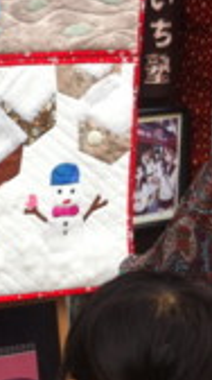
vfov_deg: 21.4
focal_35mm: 100
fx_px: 1003
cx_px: -148
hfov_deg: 11.3
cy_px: 208
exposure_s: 1/363
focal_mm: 3.85
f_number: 2.8
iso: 80
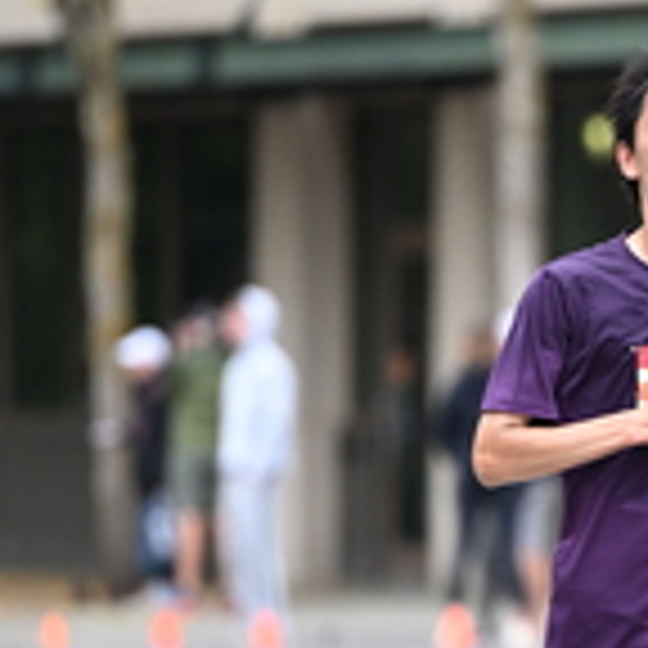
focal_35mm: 650
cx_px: 767
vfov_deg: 2.7
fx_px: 13766
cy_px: 396
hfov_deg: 2.7
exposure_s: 1/2000
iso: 1000
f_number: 2.8
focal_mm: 200
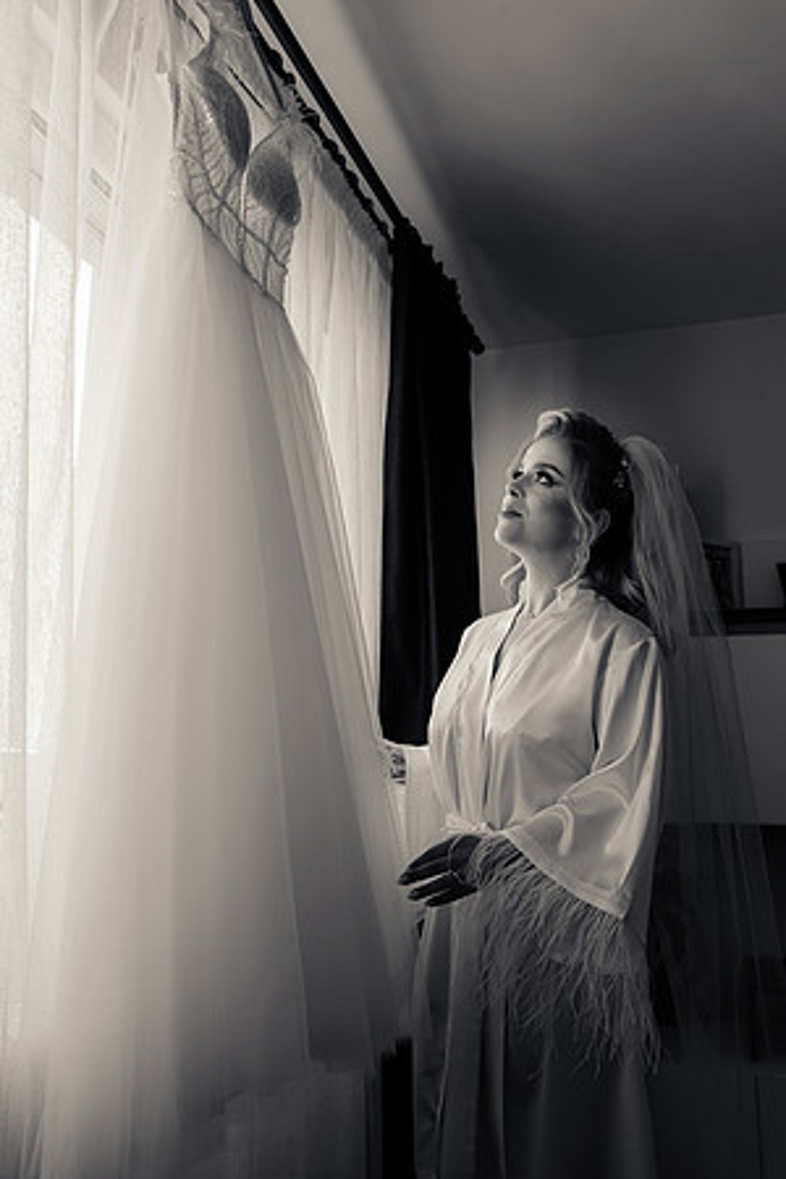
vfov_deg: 58.7
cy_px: 590
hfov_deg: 41.1
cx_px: 393
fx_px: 1048
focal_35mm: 32
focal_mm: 32
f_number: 6.3
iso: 320
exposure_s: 1/250
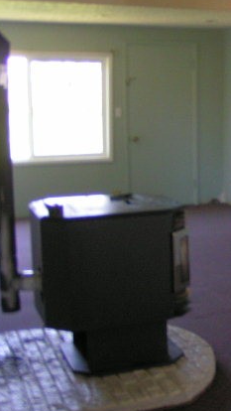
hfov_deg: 17.5
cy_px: 202
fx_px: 697
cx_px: 312
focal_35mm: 64
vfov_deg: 32.8
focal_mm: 5.8
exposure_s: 1/30
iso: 200
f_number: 2.8
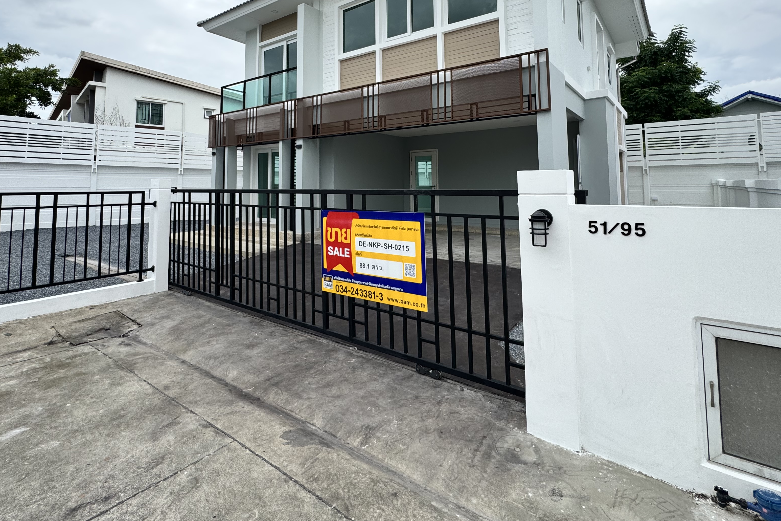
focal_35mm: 19
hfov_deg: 86.8
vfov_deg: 62.3
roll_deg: +0.5
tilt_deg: +4.9
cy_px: 158
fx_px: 412
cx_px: 362
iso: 40
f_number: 2.2
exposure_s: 1/1299
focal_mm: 2.22
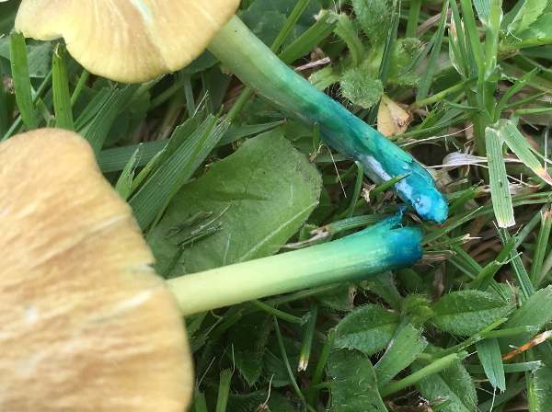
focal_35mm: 29
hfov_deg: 61.7
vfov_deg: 48.1
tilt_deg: -82.8
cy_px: 206
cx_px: 276
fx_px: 462
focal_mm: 4.15
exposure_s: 1/221
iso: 25
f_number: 2.2
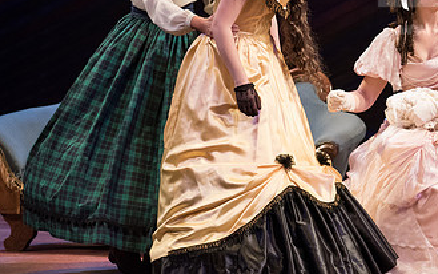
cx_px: 338
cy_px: 57
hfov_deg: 3.9
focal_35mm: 539
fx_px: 6437
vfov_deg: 2.4
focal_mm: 300
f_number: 5
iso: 3200
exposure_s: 1/400
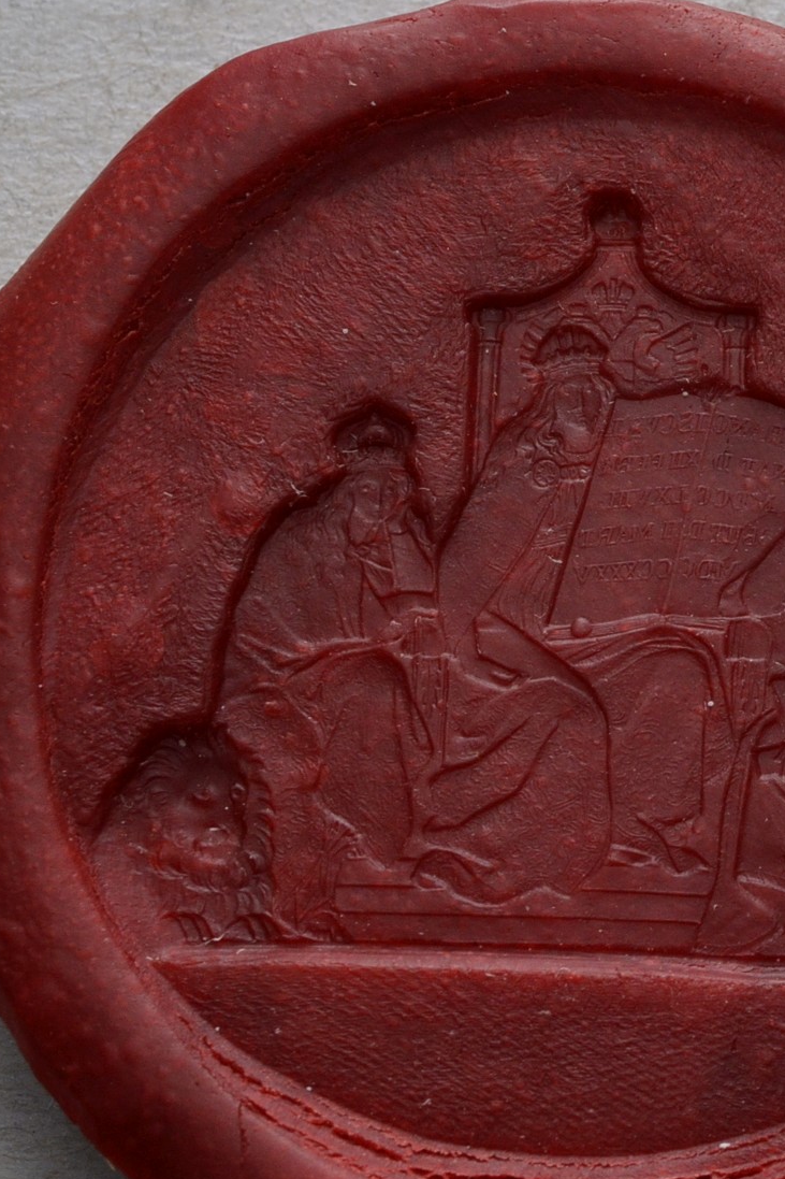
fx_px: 4842
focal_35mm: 148
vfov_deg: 13.9
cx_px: 1159
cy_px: 686
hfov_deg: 9.0
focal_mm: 44
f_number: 14
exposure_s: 1/250
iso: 400
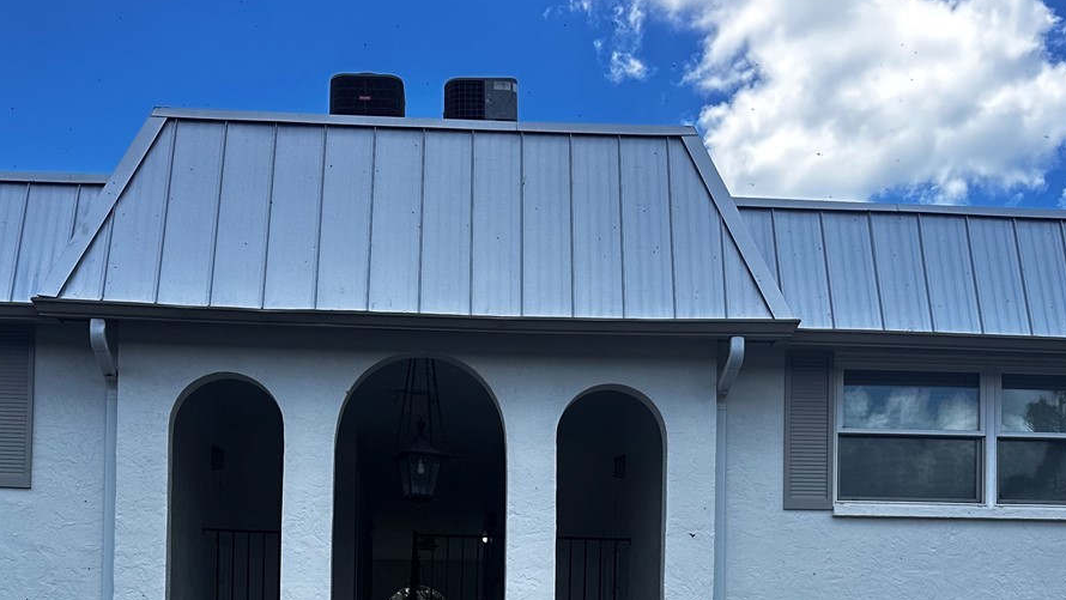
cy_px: 673
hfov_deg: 43.6
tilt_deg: +4.7
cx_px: 468
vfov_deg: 23.7
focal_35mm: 47
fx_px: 1329
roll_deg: -1.4
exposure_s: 1/2732
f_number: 1.78
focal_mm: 6.86
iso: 80
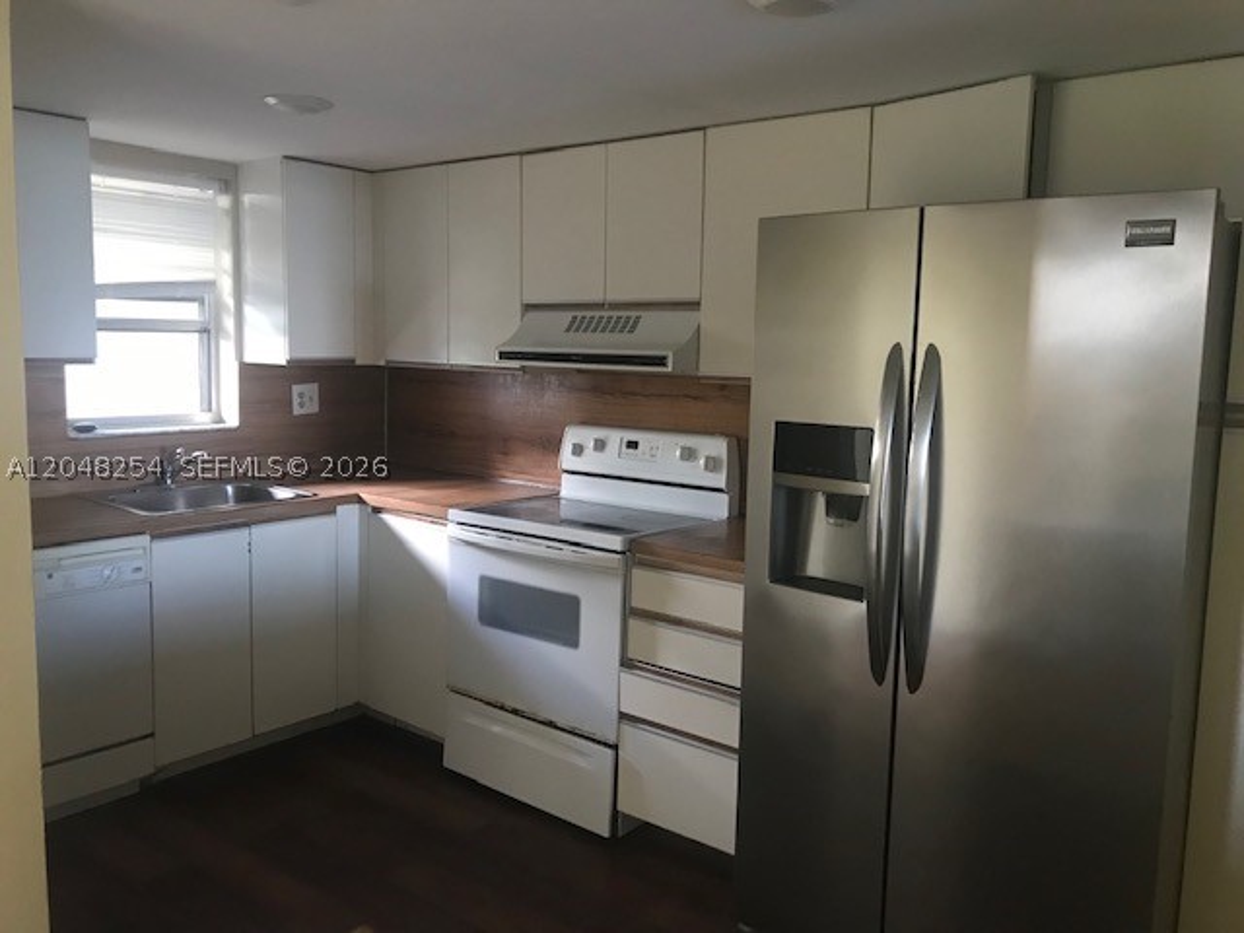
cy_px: 466
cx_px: 622
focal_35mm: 28
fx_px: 1006
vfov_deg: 49.7
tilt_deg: -6.8
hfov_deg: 63.4
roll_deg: -2.5
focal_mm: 3.99
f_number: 1.8
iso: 100
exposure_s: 1/13
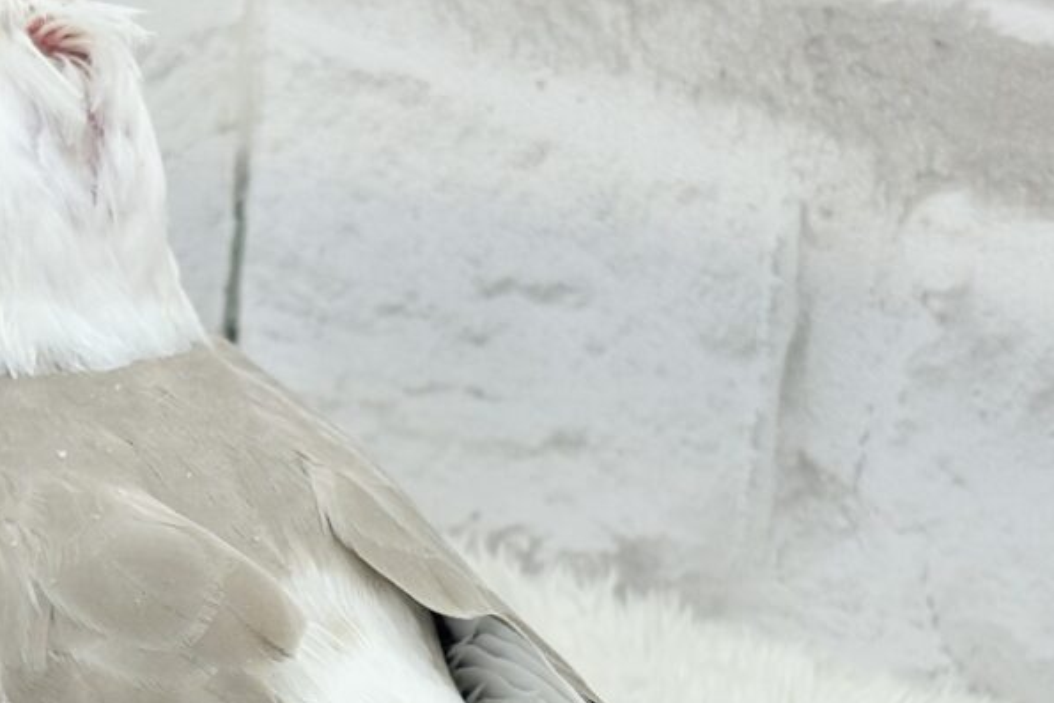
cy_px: 581
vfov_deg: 12.5
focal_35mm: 109
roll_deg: -3.1
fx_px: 3192
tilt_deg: -22.4
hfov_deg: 18.7
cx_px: 374
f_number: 1.6
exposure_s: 1/100
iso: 64
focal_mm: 5.96
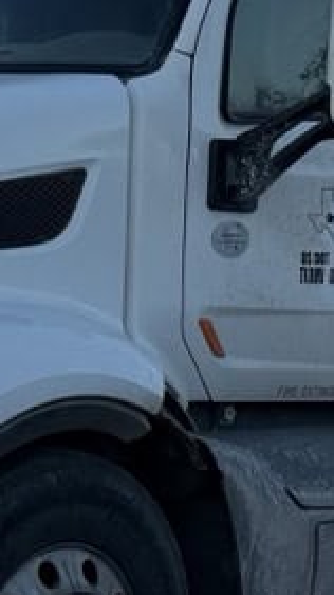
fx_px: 1874
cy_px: 131
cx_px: 135
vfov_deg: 17.9
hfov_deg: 10.2
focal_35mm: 119
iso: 80
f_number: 1.8
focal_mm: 6.8
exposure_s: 1/2703
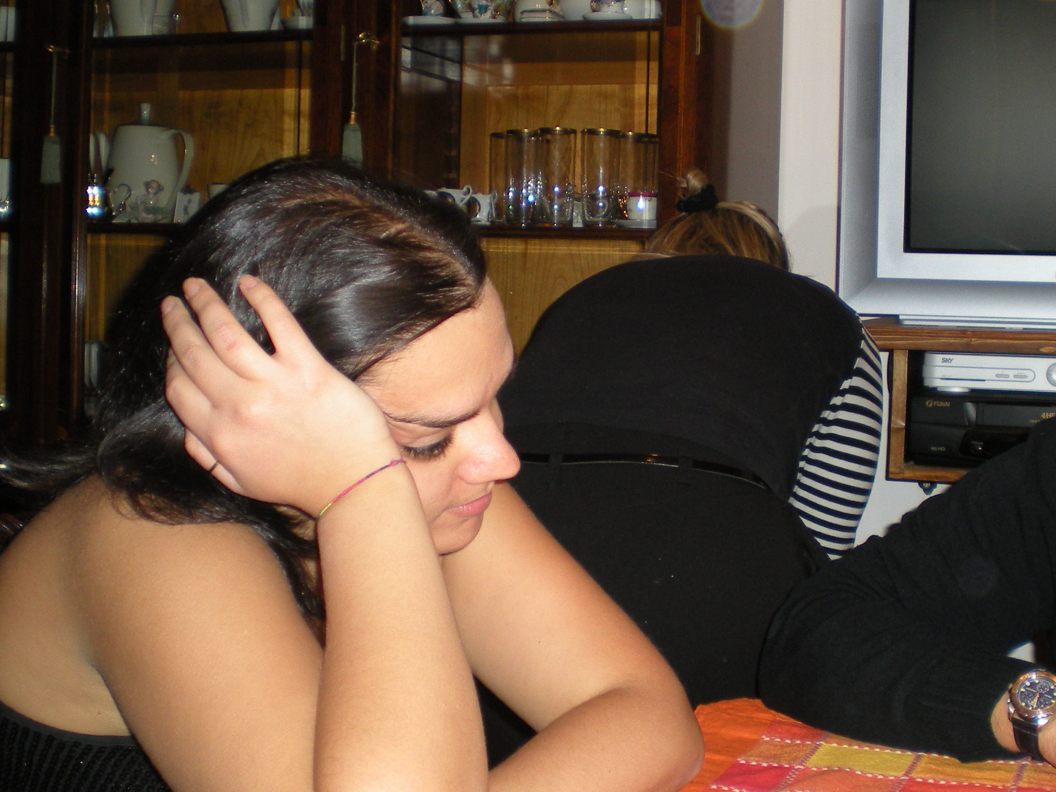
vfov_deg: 26.1
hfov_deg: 33.9
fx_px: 1708
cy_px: 349
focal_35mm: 56
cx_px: 735
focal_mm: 6.3
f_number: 3.1
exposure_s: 1/60
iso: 116
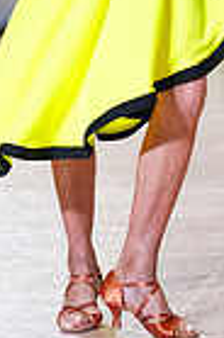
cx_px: 269
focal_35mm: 452
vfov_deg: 4.5
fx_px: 4240
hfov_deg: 3.0
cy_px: -151
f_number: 2.8
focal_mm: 108
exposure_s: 1/400
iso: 2000
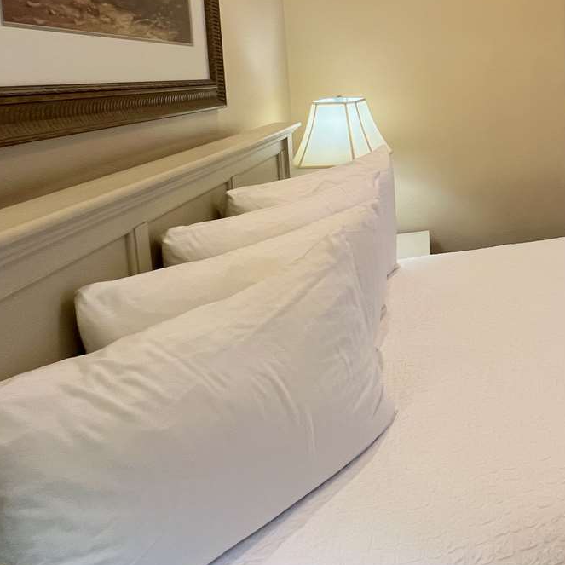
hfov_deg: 44.9
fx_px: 480
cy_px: 115
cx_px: 631
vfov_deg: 56.6
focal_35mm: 26
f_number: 1.8
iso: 200
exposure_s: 1/120
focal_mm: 1.57
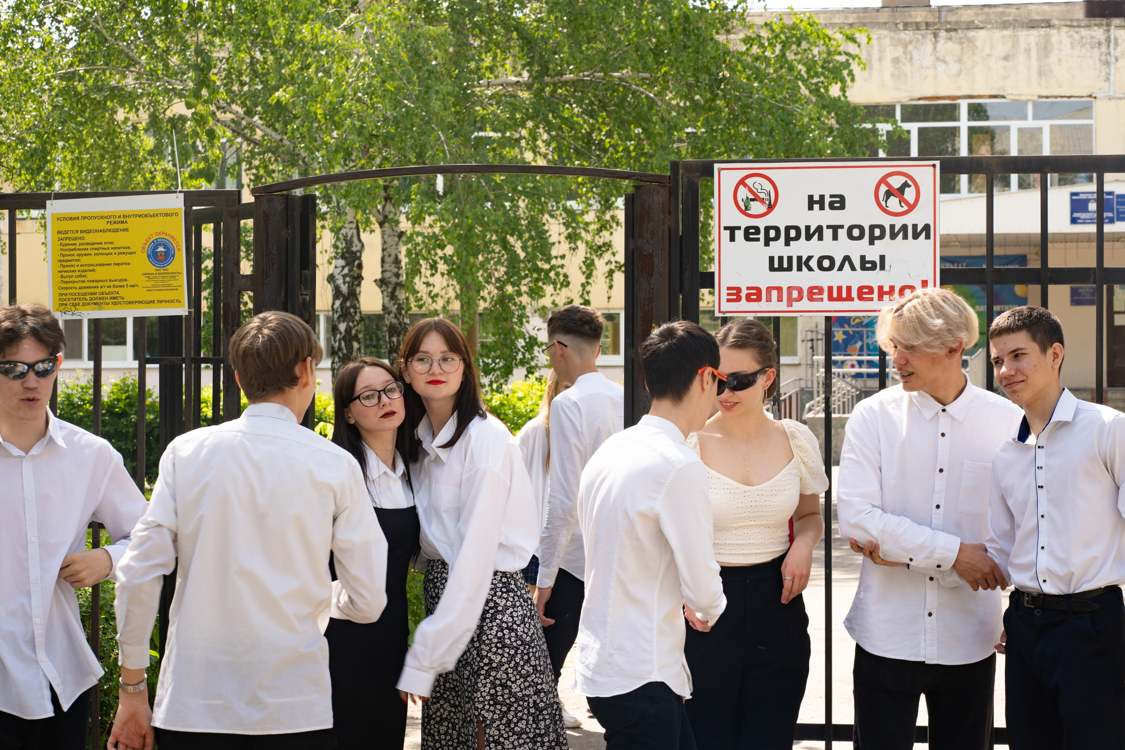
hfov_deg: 23.9
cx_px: 562
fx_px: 2656
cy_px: 375
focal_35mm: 85
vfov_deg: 16.1
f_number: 11
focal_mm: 85
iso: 160
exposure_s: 1/125
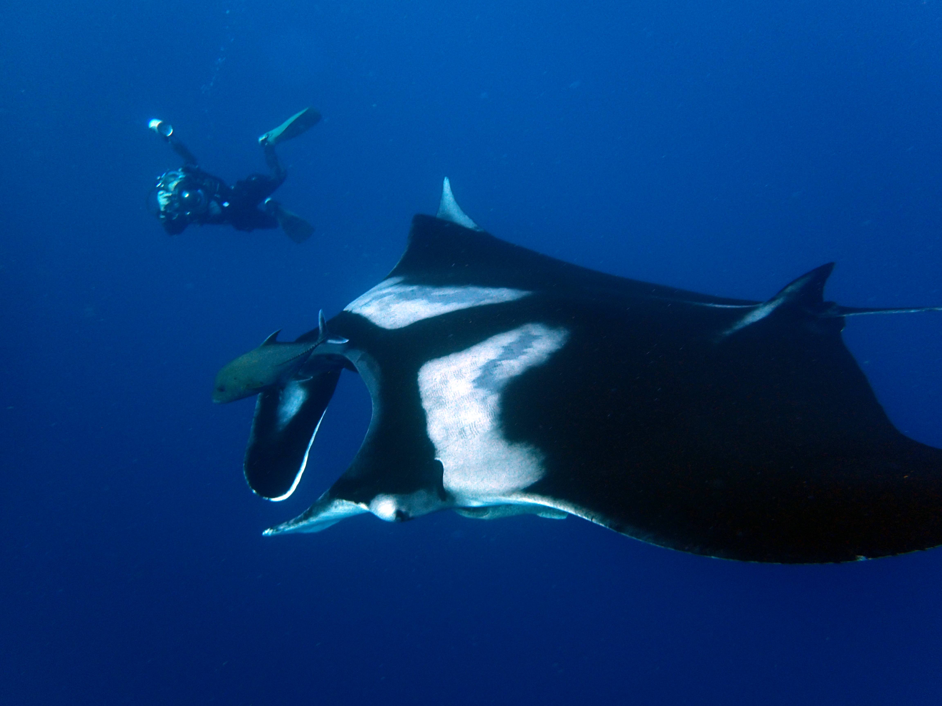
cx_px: 471
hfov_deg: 69.4
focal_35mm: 25
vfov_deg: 54.9
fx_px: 680
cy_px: 353
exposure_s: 1/125
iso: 100
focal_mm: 4.5
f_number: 2.8
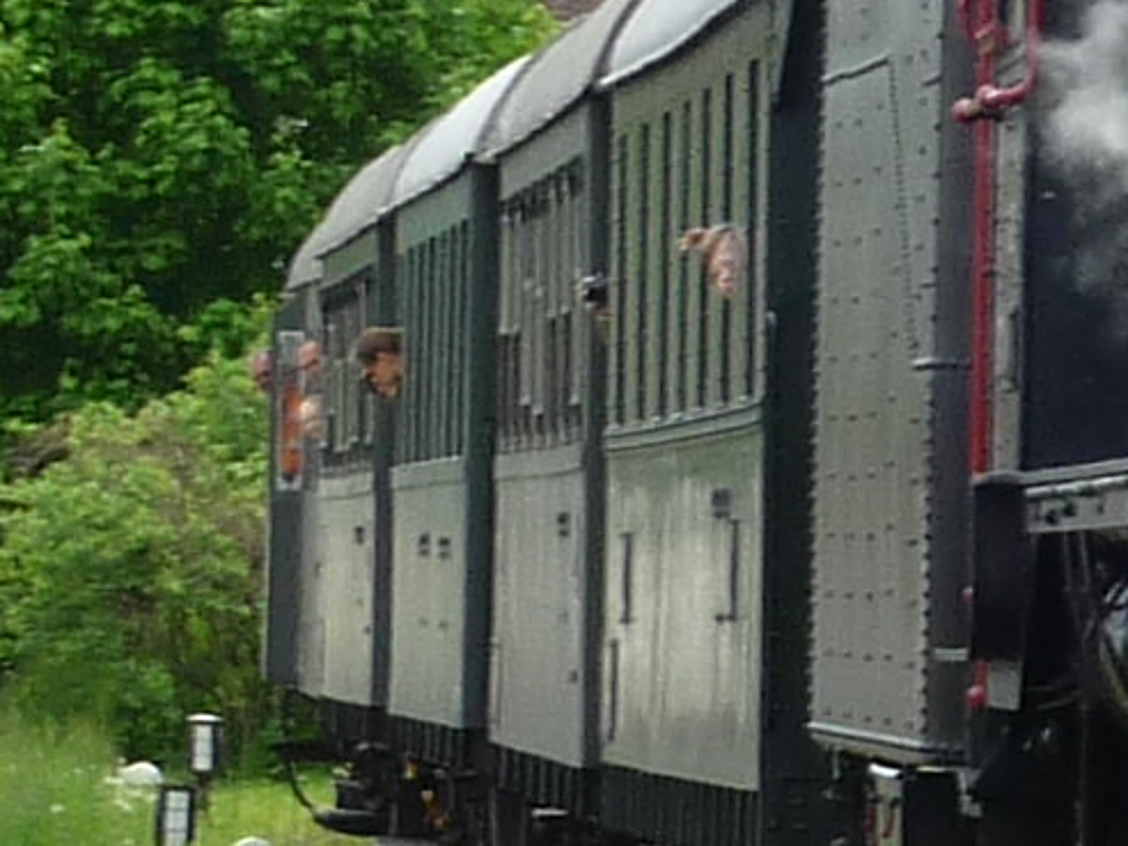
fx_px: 21702
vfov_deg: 2.2
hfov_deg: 3.0
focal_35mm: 666
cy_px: 112
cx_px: 1156
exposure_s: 1/200
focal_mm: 16.5
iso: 100
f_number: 5.1
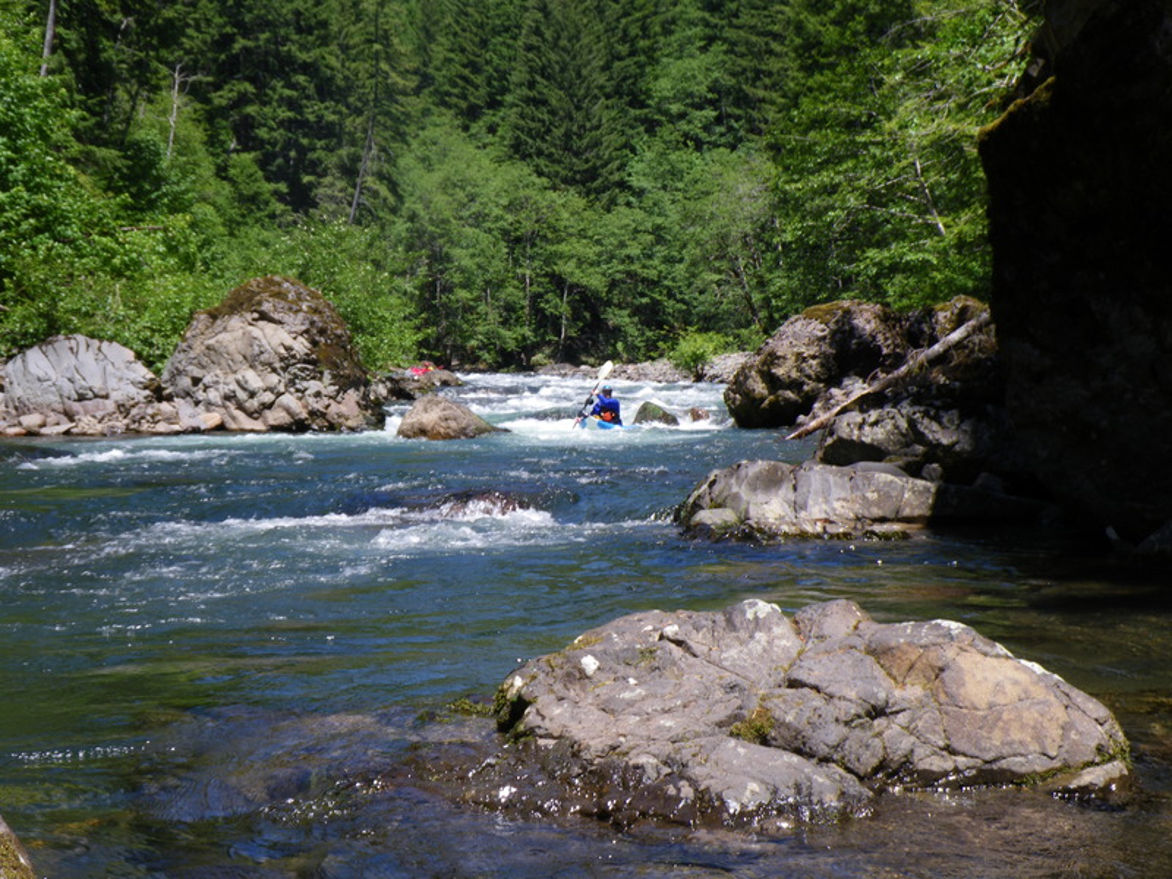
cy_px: 440
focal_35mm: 51
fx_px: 1727
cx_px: 586
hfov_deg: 37.5
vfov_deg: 28.6
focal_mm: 9.1
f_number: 5.3
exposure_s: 1/125
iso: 50
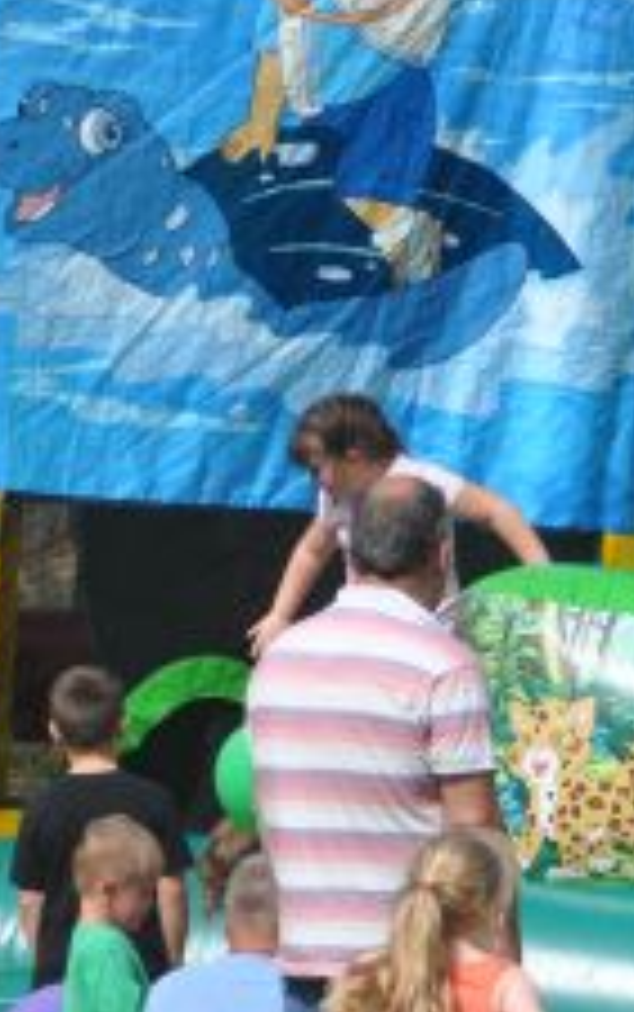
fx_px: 10194
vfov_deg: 5.7
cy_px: 681
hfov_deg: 3.6
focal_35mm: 369
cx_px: 378
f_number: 7.1
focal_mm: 85
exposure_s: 1/800
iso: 200
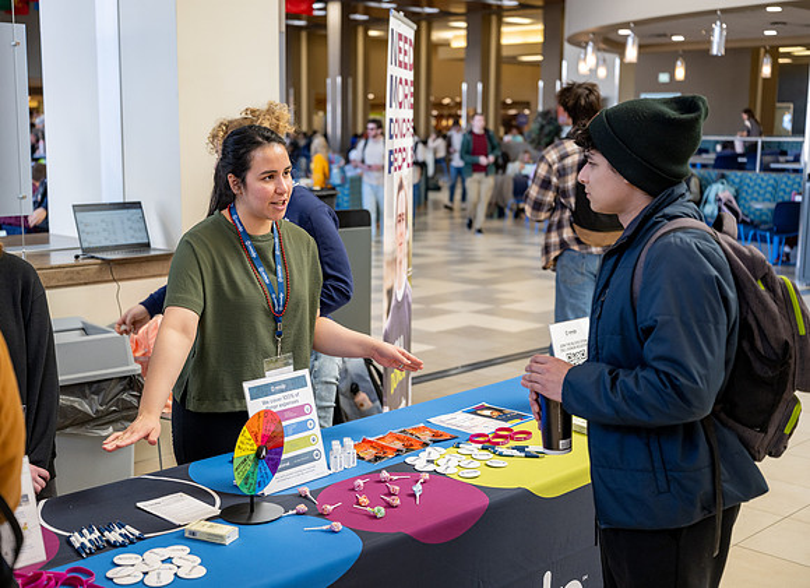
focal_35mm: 44
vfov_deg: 31.9
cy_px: 294
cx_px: 376
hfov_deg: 43.0
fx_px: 1028
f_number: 2.8
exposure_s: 1/200
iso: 640
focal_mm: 42
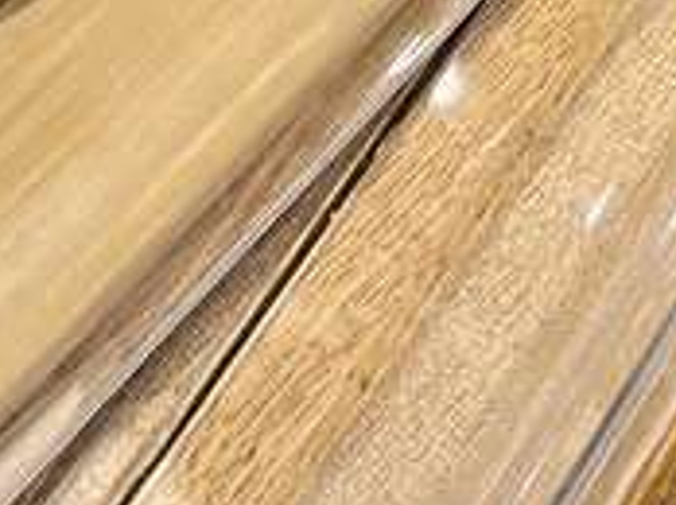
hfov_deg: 12.7
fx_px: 2945
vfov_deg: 8.9
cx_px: -171
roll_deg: +6.5
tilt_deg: -44.3
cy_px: -711
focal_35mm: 151
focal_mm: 5.7
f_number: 1.5
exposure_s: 1/50
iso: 80
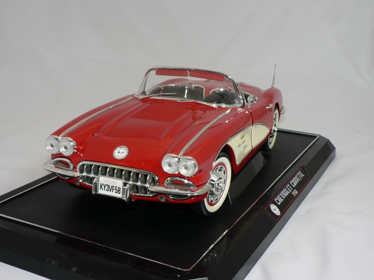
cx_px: 180
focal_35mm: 50
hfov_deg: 38.2
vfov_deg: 29.1
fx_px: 540
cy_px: 136
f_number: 2.8
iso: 80
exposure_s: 1/60
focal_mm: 7.7
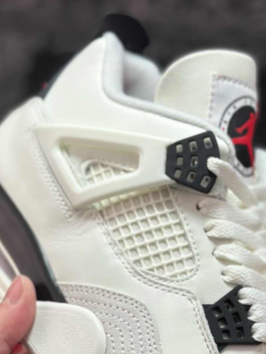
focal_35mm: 93
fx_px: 953
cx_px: 170
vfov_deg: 20.8
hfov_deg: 15.9
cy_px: 297
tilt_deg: -54.4
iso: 80
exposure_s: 1/1751
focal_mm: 6.86
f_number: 1.78
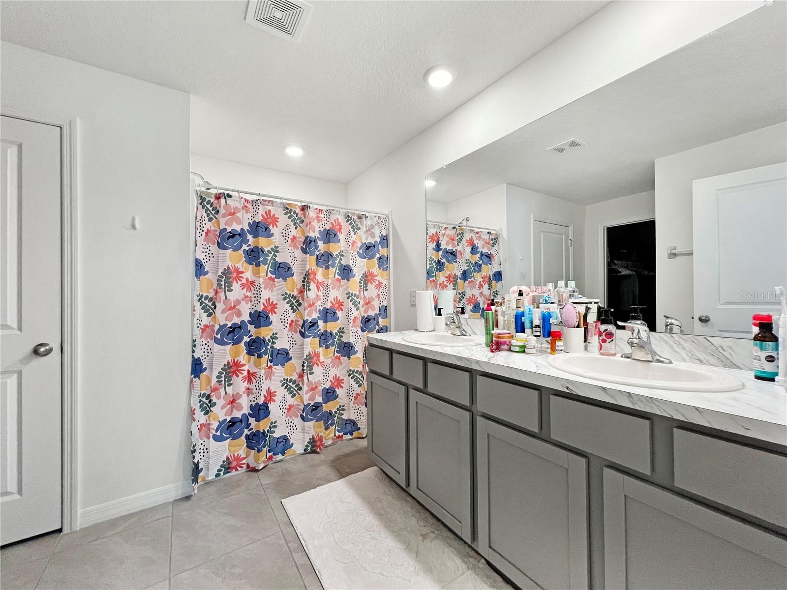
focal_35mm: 13
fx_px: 296
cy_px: 295
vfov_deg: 89.9
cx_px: 394
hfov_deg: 106.2
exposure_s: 1/120
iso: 200
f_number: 1.8
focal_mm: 1.57
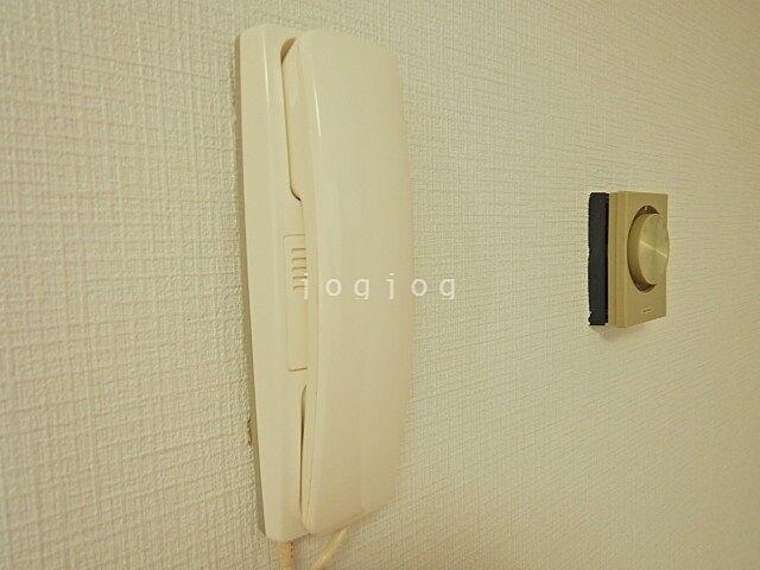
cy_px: 285
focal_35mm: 24
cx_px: 380
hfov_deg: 71.6
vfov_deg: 56.8
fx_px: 527
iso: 160
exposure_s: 1/30
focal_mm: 4.3
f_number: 2.8
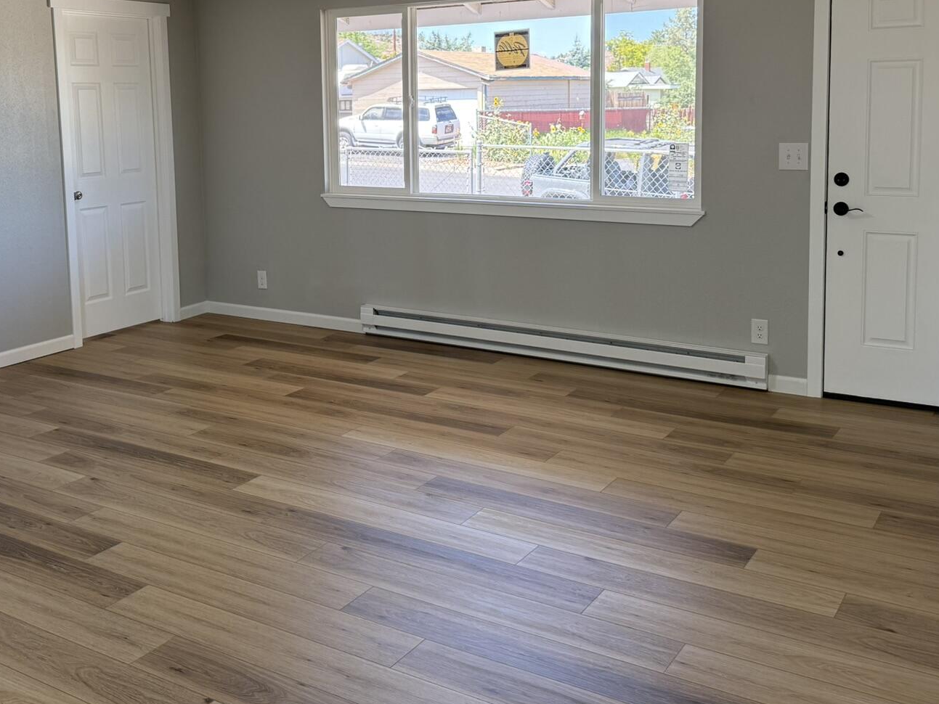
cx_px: 378
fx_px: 1031
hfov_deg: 48.7
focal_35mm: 38
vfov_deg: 37.1
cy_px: 202
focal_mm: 6.76
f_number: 1.78
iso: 125
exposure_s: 1/241
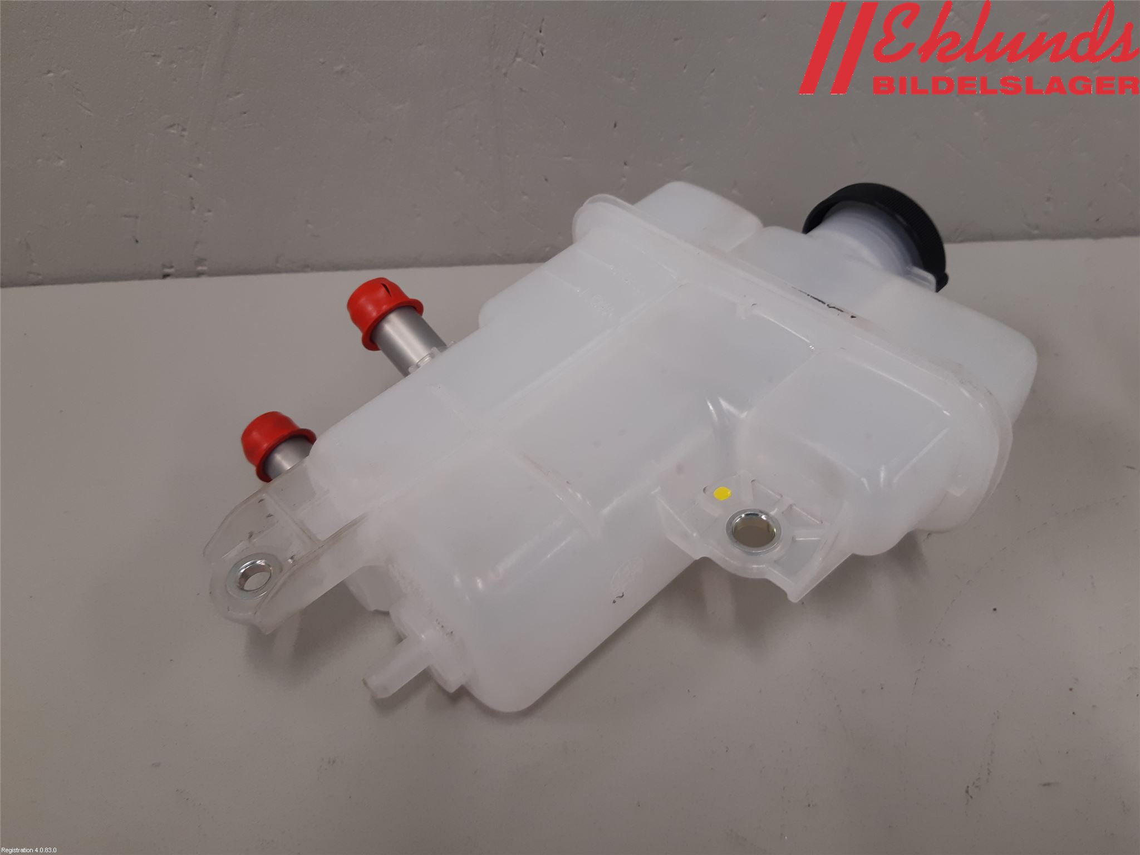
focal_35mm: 26
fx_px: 856
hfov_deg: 67.3
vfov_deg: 53.1
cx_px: 570
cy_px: 428
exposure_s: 1/50
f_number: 1.7
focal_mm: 3.93
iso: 80
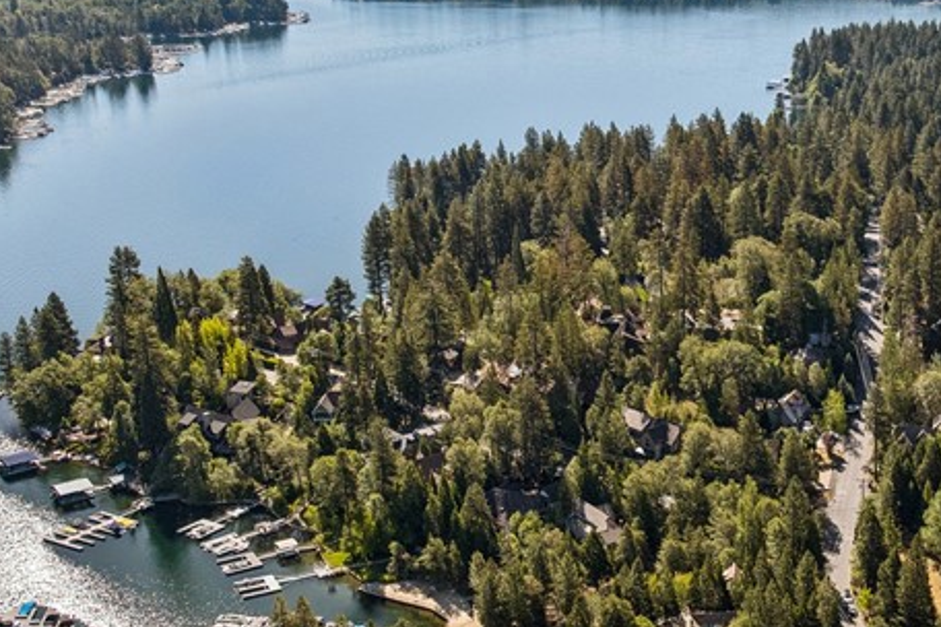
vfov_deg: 24.2
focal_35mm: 56
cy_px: 365
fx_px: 1464
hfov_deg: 34.8
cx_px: 718
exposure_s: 1/100
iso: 120
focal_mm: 12.3
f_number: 2.8
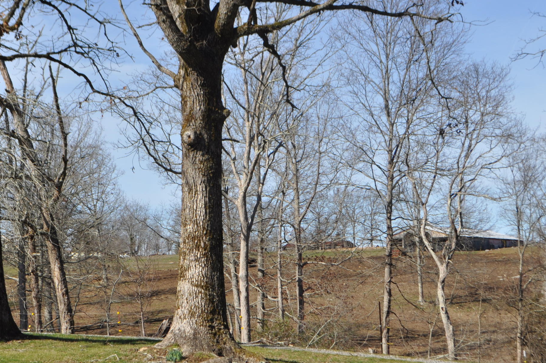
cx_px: 193
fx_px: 1196
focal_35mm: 79
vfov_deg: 17.2
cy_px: 257
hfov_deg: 25.6
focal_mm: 32
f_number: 10
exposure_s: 1/400
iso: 200
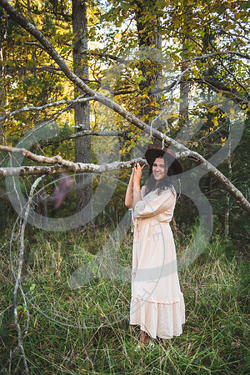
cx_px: 125
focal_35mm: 35
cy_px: 188
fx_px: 365
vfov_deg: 54.4
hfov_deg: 37.9
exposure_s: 1/250
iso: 200
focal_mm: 35
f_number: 2.8
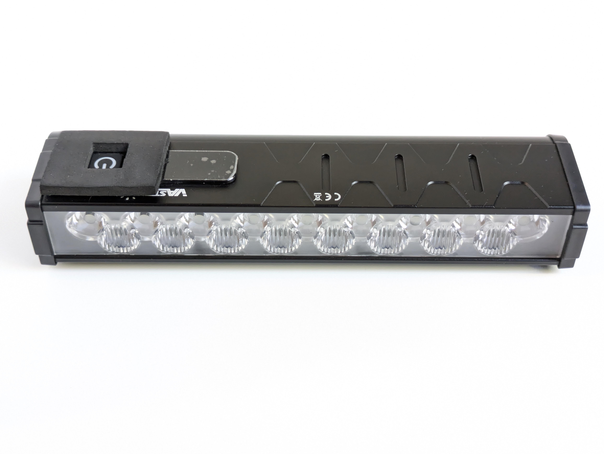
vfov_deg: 28.6
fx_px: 890
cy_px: 227
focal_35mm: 51
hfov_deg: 37.5
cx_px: 302
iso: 820
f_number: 1.89
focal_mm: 5.43
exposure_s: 1/50
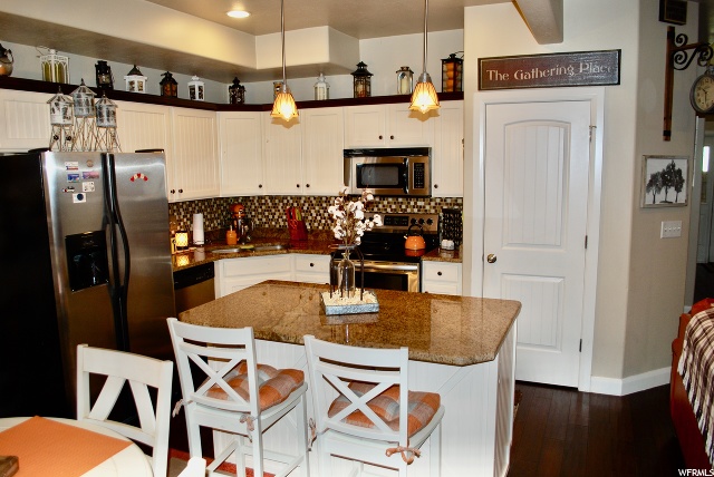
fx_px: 536
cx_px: 357
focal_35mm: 27
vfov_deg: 48.0
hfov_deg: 67.3
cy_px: 238
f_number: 3.5
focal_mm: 18
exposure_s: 1/60
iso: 200
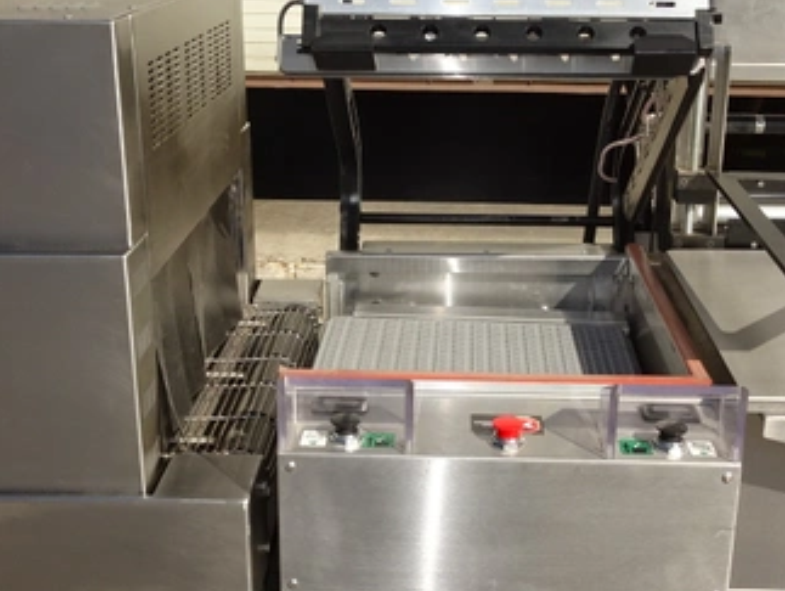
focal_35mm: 47
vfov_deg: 30.9
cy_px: 258
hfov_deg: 40.3
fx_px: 1067
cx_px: 440
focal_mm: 6.56
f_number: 4
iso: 80
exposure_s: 1/640
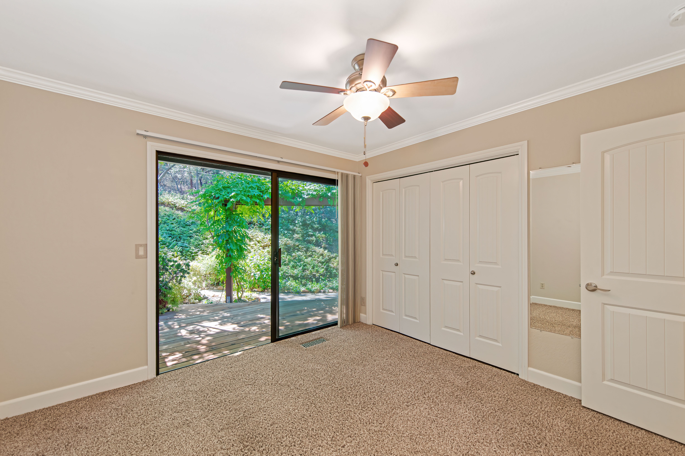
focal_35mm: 14
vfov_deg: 81.1
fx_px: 266
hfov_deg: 104.3
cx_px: 342
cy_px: 228
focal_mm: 14
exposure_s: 1/90
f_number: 4.8
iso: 560
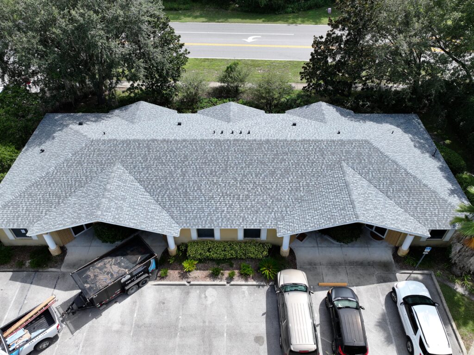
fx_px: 328
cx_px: 237
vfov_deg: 56.8
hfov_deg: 71.6
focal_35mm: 24
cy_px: 178
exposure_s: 1/1250
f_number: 2.8
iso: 120
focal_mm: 12.29
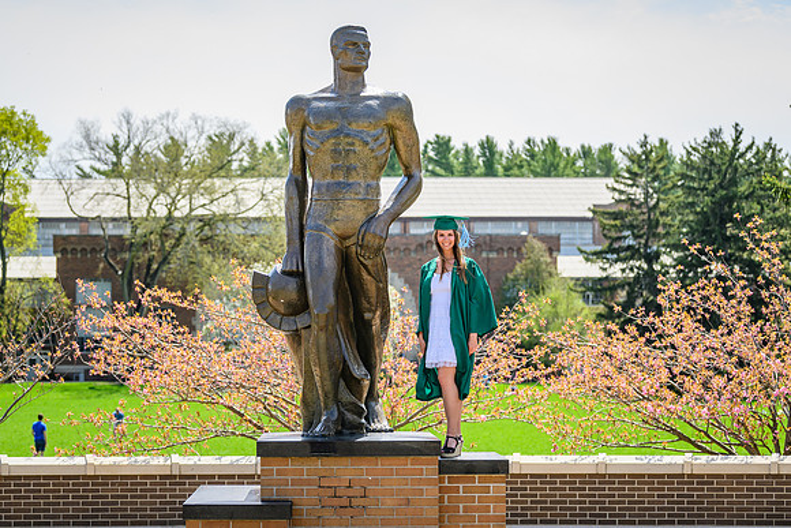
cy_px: 257
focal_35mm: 89
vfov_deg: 15.4
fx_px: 1952
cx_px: 383
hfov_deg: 22.9
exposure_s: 1/2500
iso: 400
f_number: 4
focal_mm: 86
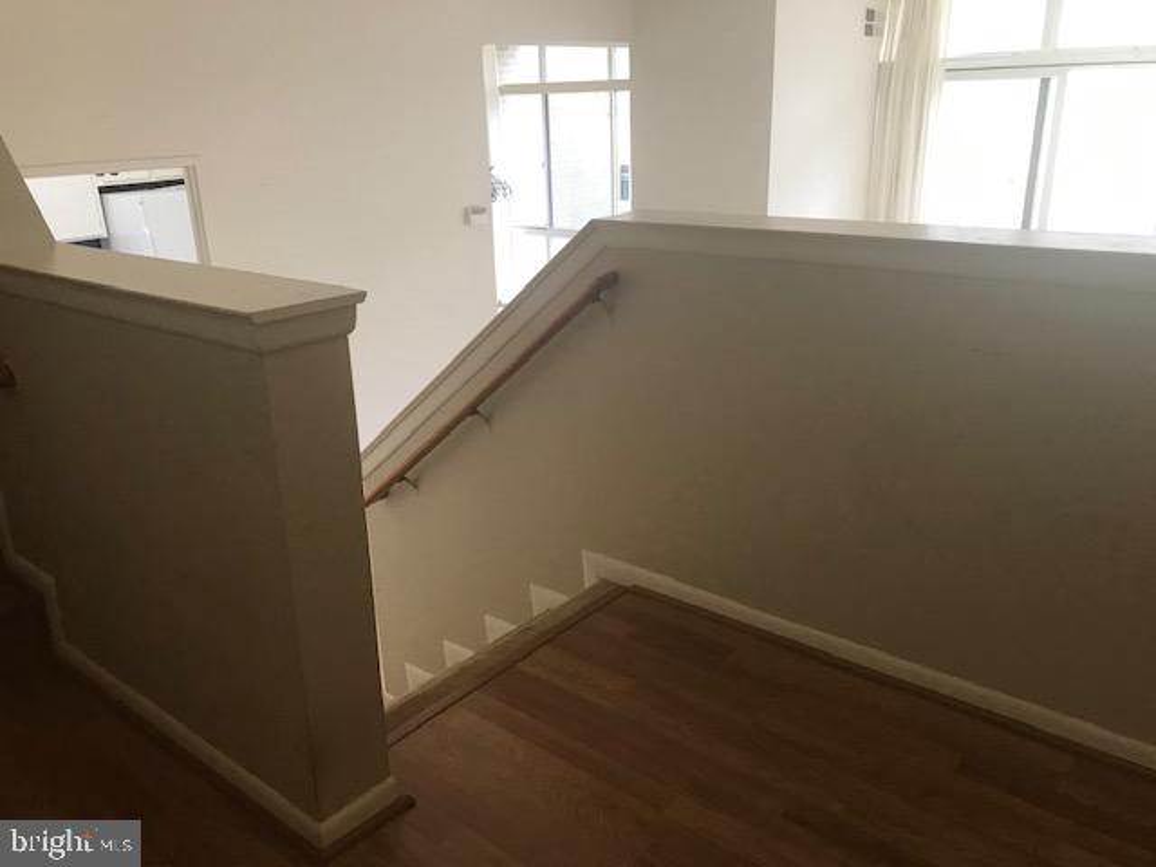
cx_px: 578
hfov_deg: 63.4
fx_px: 935
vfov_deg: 49.7
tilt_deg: -20.4
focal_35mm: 28
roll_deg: +1.2
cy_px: 434
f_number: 1.8
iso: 40
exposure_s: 1/30
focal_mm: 3.99
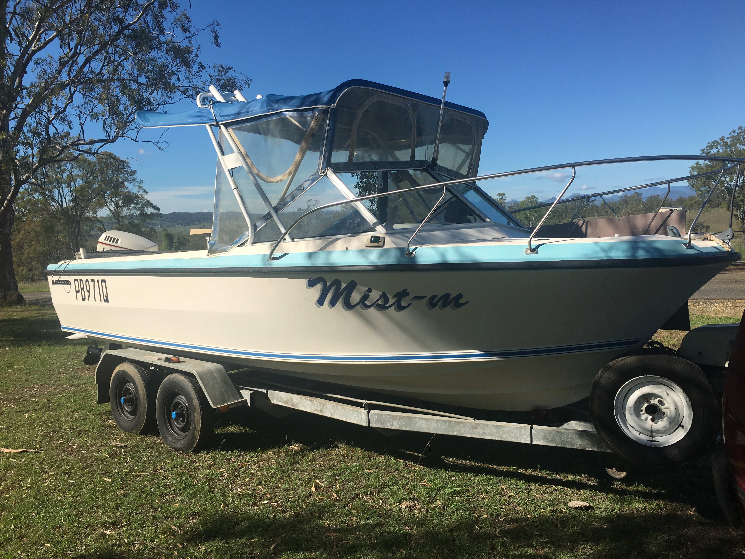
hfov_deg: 61.7
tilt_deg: -5.0
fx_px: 624
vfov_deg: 48.2
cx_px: 372
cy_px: 280
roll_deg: +3.5
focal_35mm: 29
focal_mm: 4.15
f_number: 2.2
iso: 25
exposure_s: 1/2079
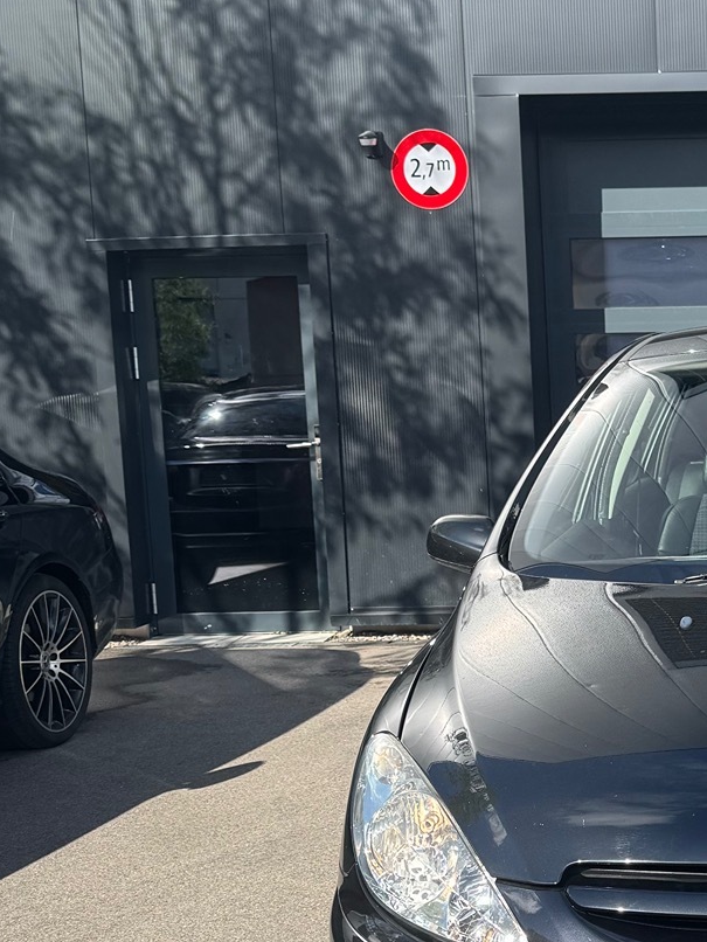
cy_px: 605
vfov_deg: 32.0
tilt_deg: -5.9
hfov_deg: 22.9
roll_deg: +1.4
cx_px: 798
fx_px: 1633
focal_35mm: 60
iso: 80
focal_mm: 6.76
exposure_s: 1/1980
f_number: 1.78
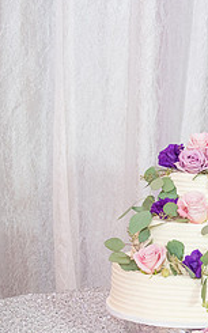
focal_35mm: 81
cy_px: 197
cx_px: 401
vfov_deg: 25.5
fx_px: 735
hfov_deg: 13.9
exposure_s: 1/160
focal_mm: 28
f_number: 3.5
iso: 1600
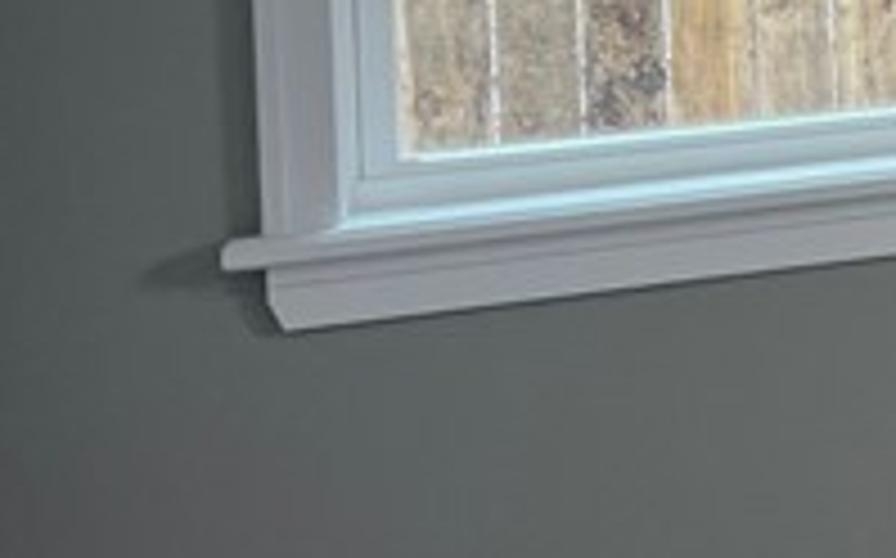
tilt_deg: -4.5
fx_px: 3465
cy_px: -270
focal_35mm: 142
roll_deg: +0.5
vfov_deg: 9.0
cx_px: 2148
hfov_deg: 11.9
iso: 64
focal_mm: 5.1
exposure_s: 1/133
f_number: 1.6
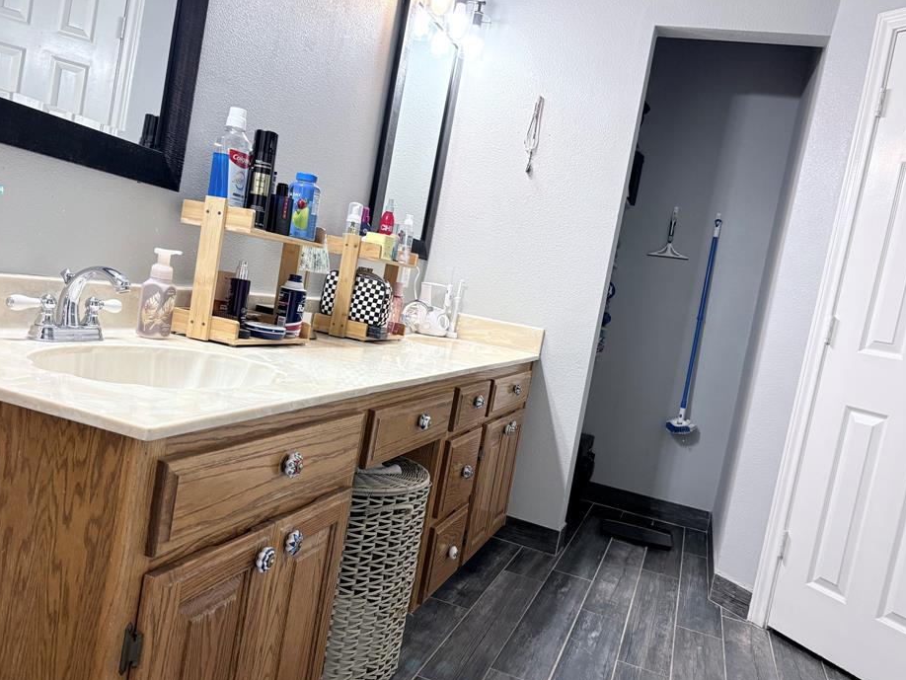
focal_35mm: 29
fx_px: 759
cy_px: 345
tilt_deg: -5.2
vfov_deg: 48.2
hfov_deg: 61.6
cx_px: 437
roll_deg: -8.9
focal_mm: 5.96
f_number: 1.6
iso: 160
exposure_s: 1/120
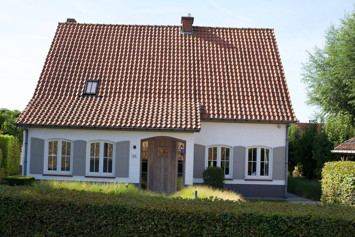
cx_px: 178
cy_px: 118
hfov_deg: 38.2
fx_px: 513
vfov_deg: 26.0
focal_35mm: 52
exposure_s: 1/800
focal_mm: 35
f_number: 3.5
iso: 160
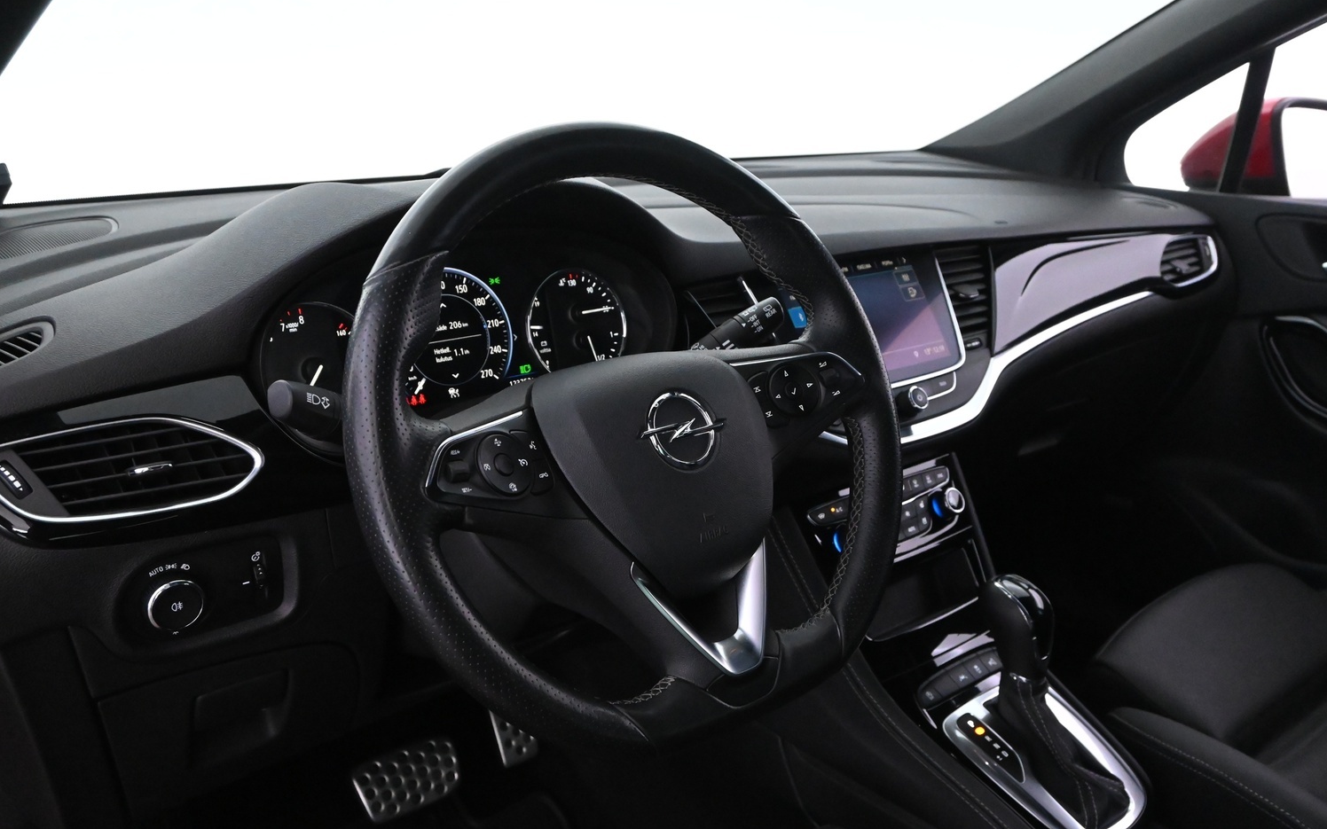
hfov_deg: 59.2
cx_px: 689
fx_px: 1167
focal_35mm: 32
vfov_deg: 39.1
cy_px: 467
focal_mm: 19.5
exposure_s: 1/50
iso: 6400
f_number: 5
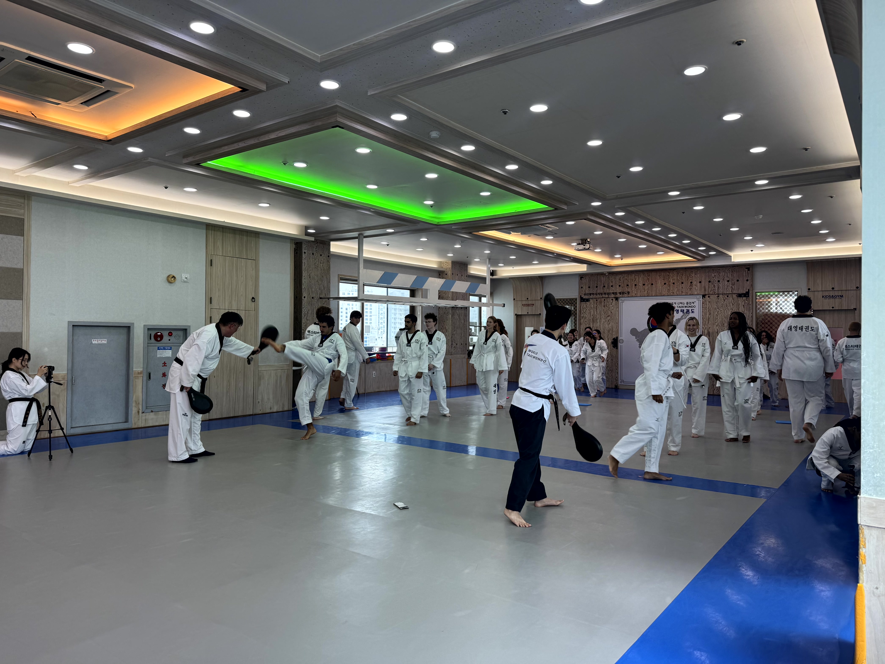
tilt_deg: +1.5
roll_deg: -0.3
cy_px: 332
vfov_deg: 56.8
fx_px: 614
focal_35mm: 24
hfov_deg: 71.6
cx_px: 442
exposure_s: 1/187
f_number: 1.78
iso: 64
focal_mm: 6.76
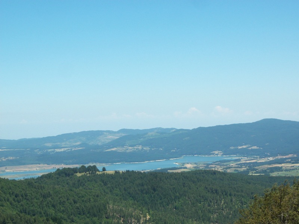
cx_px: 150
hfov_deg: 19.3
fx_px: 880
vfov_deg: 14.5
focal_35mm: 102
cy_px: 112
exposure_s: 1/400
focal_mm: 17.1
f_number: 5.2
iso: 80
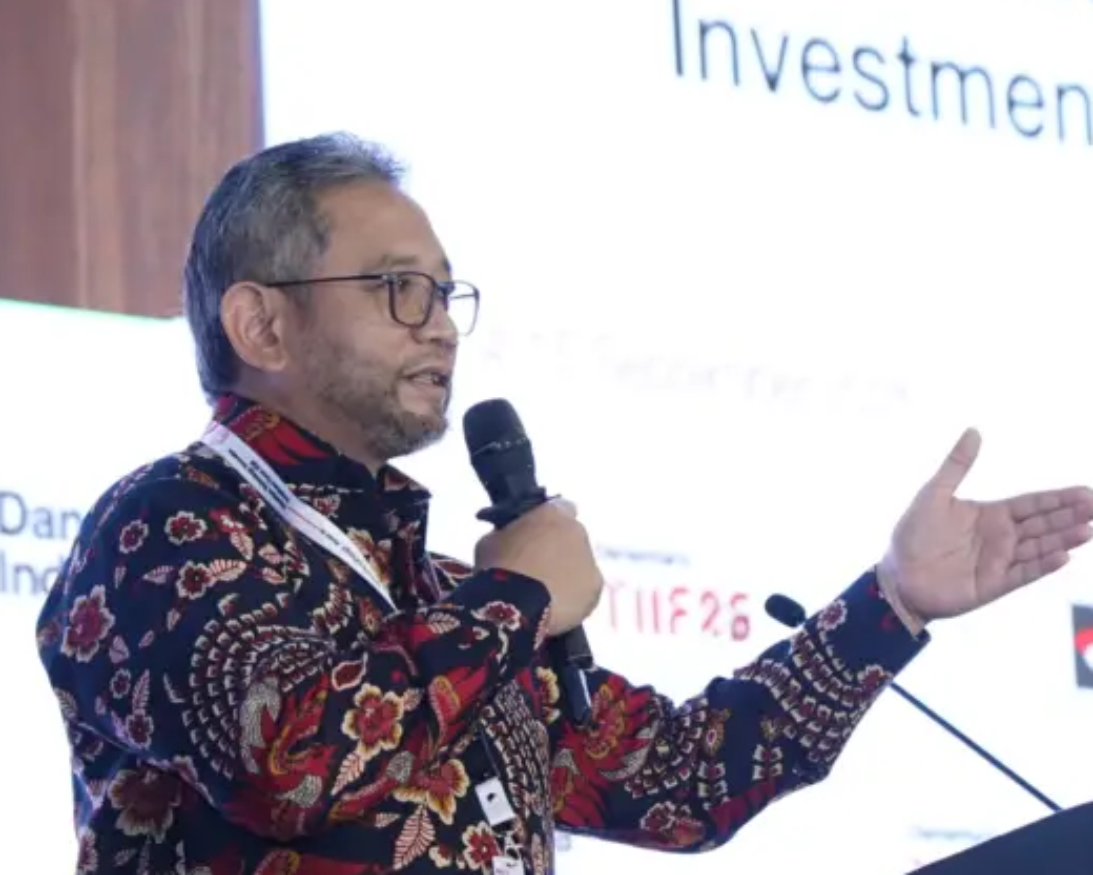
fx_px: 6243
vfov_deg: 8.0
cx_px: 759
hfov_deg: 10.0
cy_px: 450
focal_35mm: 193
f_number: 4
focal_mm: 89
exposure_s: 1/125
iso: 1250
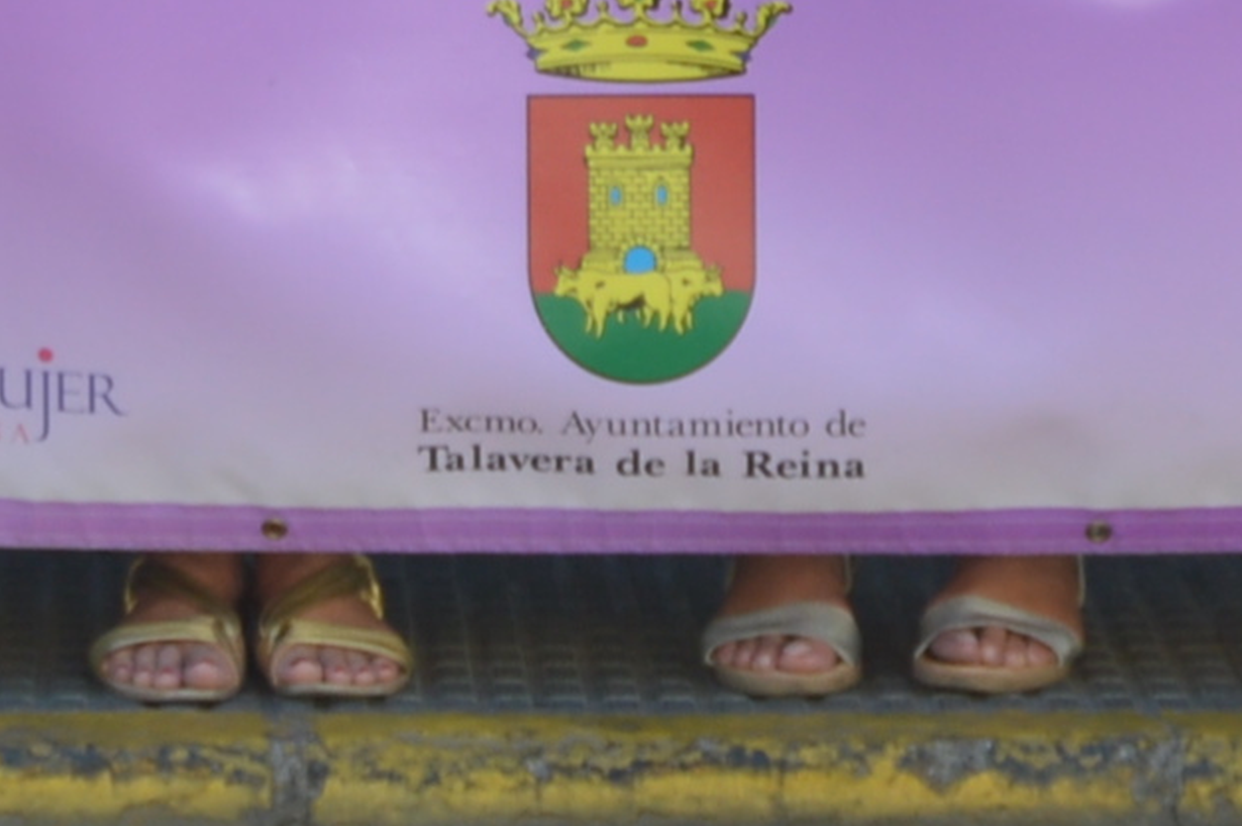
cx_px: 559
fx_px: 11534
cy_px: -1755
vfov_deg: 4.0
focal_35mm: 335
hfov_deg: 6.2
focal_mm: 31
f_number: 6.3
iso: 100
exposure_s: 1/160
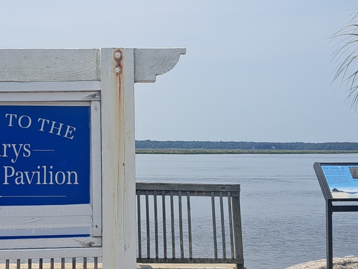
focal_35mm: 81
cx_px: 147
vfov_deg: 18.2
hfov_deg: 24.1
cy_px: 135
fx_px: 838
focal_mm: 5.23
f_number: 1.8
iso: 50
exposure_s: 1/1134
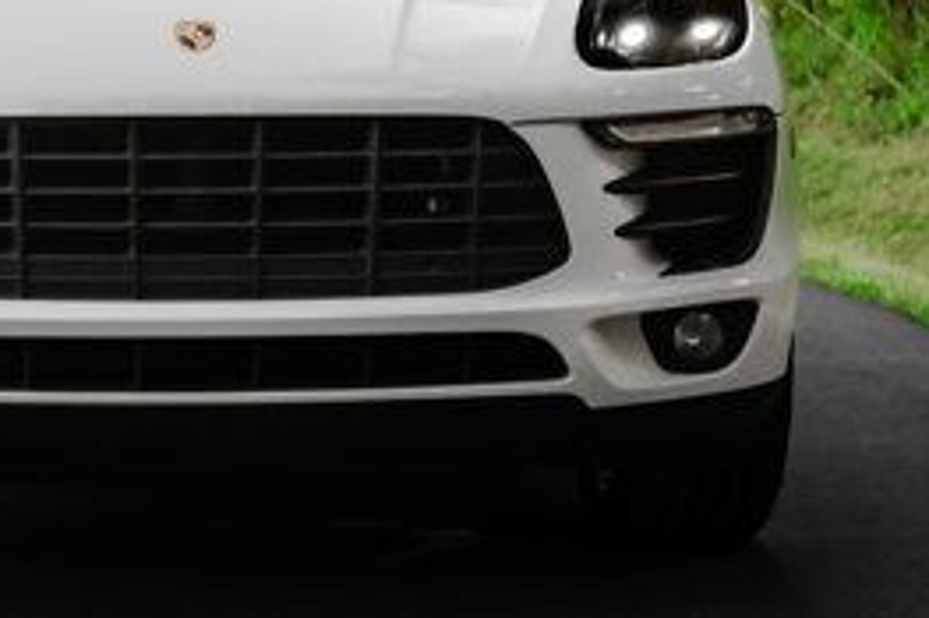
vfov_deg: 14.0
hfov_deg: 20.8
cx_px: 166
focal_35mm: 97
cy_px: 150
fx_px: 2501
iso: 640
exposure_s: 1/500
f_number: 5
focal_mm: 38
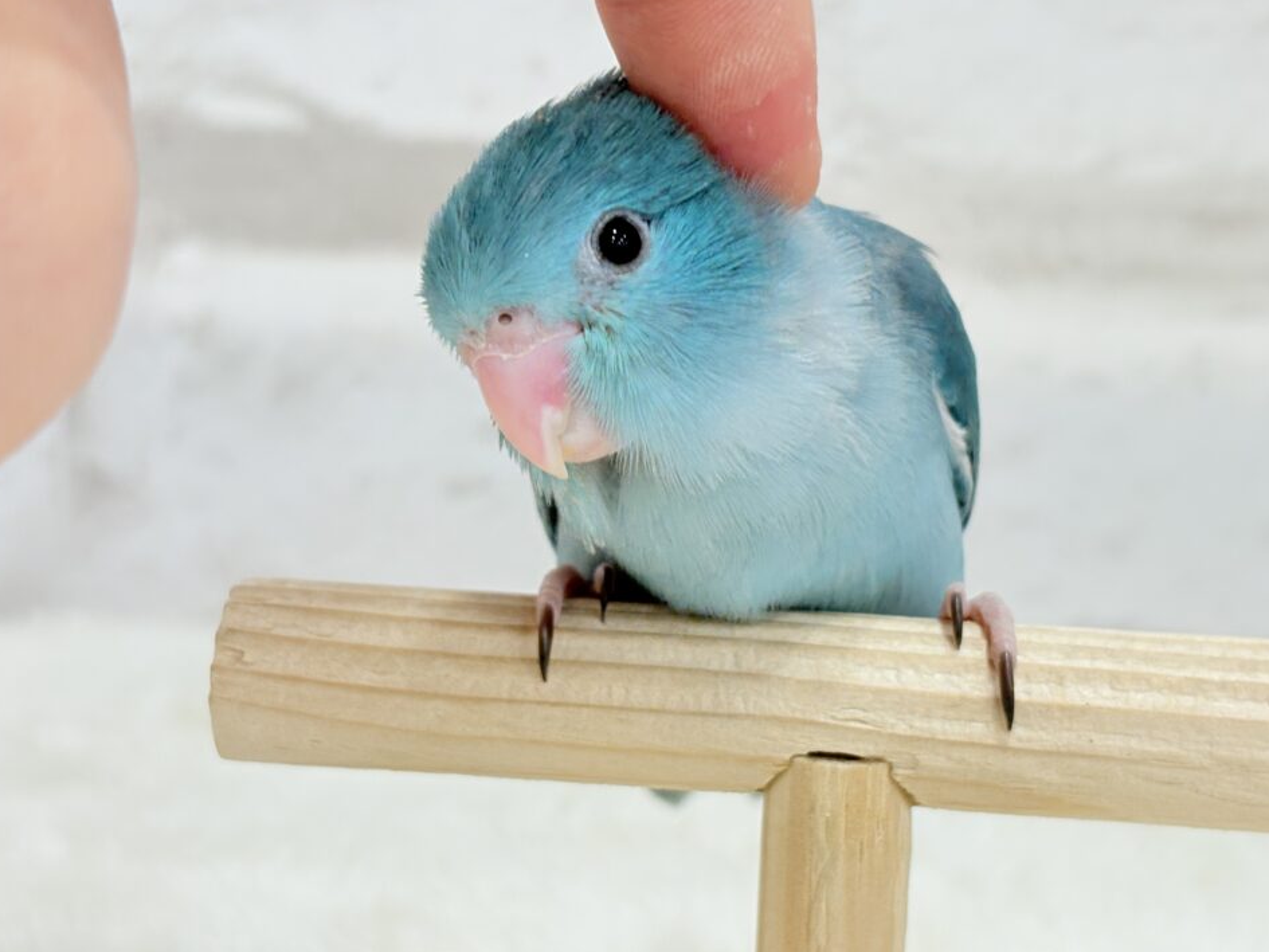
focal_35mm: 66
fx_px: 2420
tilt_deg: -14.0
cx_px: 747
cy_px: 422
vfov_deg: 22.2
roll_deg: -2.8
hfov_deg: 29.3
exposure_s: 1/100
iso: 80
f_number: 1.6
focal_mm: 5.96
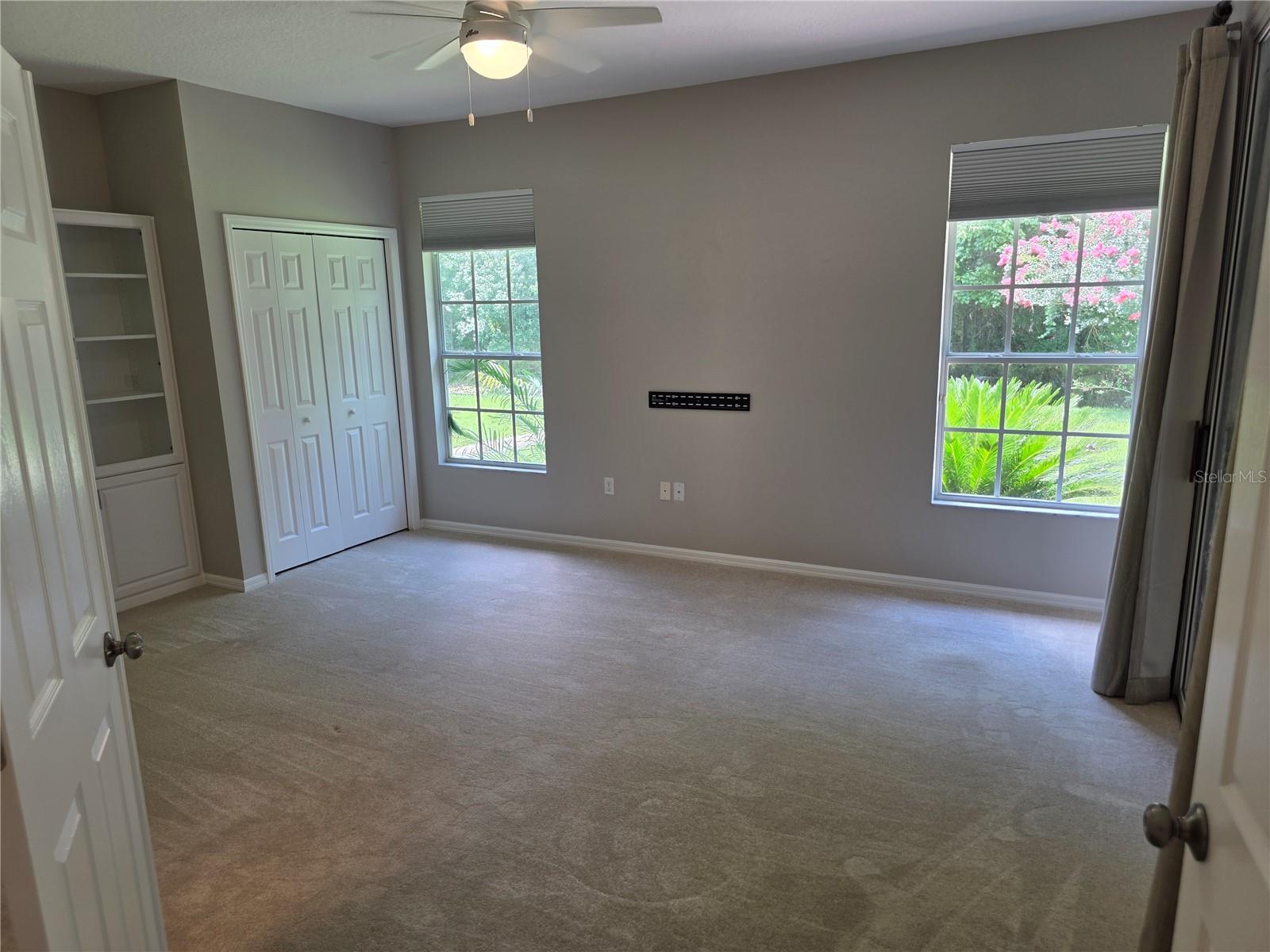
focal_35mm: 23
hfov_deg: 73.9
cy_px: 476
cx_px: 635
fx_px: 844
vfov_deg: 58.9
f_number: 1.7
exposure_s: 1/120
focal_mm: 6.3
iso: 64
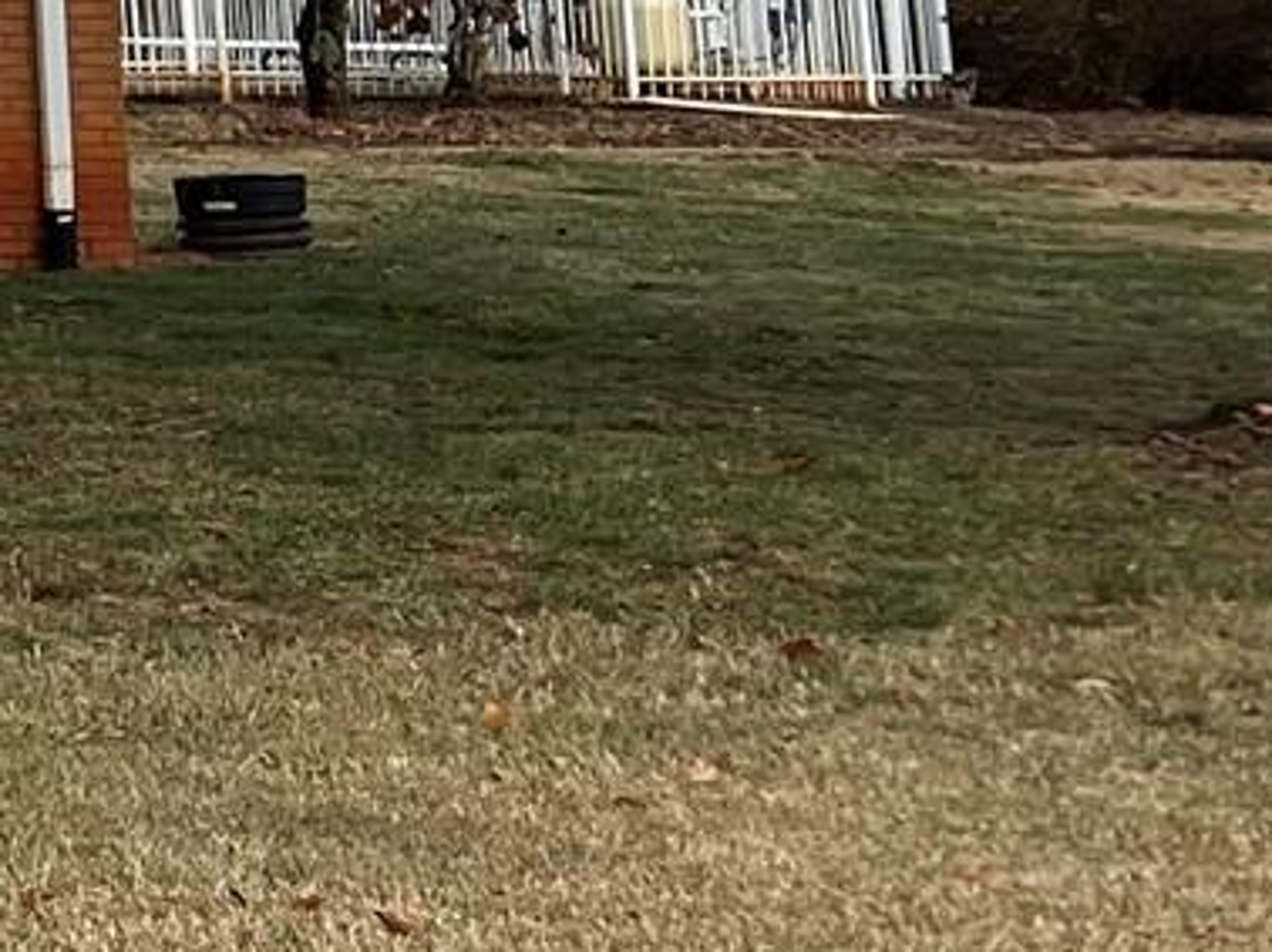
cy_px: -834
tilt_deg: +9.4
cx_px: -2100
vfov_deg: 9.9
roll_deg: +0.2
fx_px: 5178
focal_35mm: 141
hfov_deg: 11.0
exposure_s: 1/2994
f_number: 1.5
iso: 50
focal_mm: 5.7
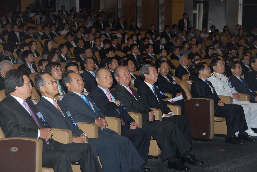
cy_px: 86
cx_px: 128
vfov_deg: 15.2
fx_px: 643
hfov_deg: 22.6
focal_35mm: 90
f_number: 5.6
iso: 400
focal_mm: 60
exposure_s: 1/60
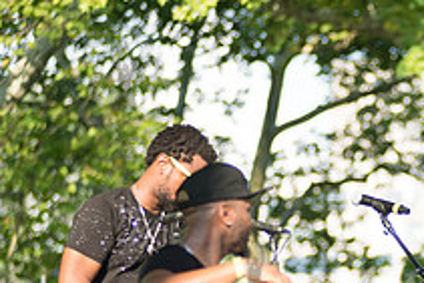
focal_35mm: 308
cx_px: 512
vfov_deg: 4.5
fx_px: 3630
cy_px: 366
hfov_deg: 6.6
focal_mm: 112
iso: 200
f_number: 2.8
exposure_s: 1/640
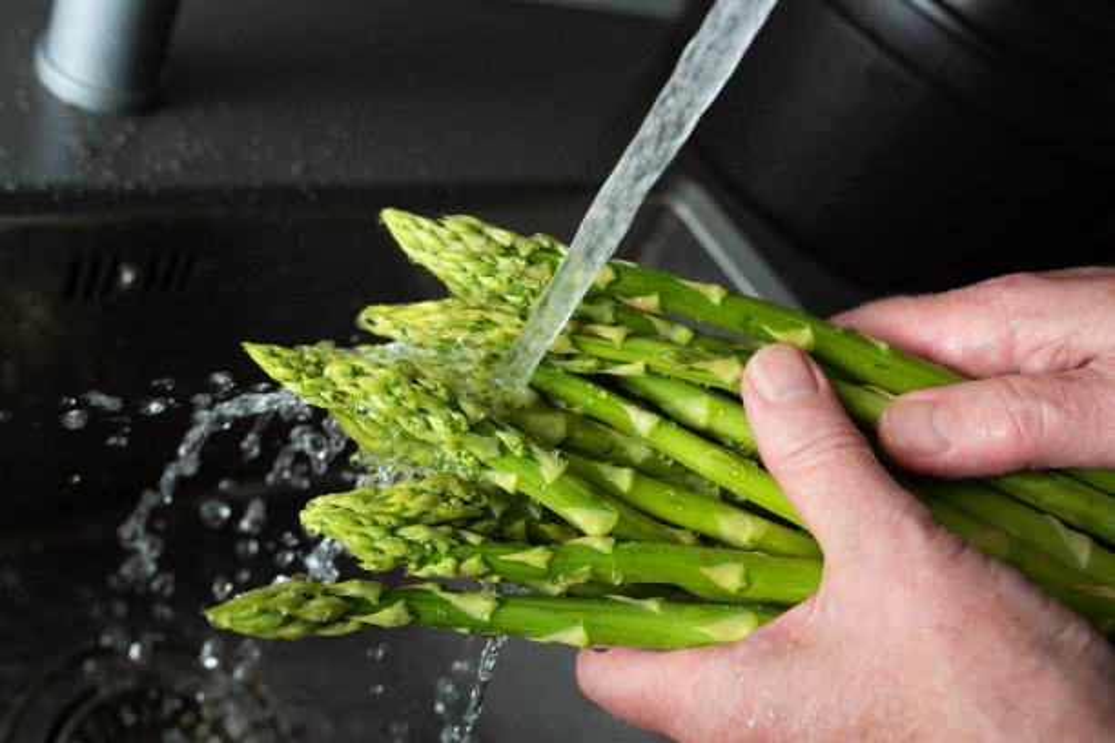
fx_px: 1084
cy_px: 372
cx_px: 558
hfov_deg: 54.4
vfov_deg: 37.9
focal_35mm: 35
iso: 100
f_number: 5.6
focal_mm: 35
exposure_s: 1/250
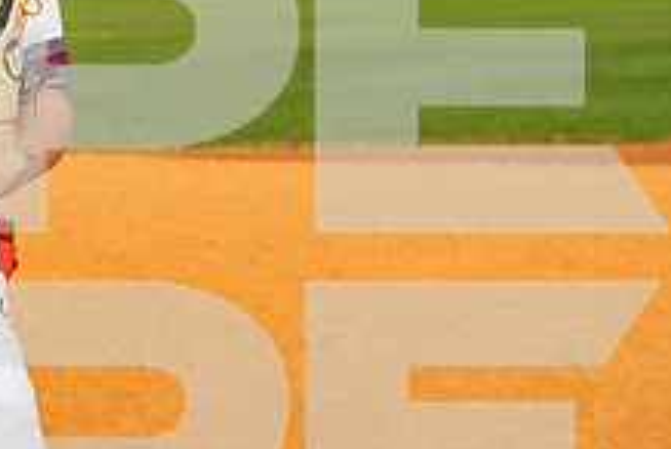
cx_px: -114
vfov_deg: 12.5
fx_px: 2034
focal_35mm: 109
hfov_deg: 17.9
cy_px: 72
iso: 100
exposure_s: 1/640
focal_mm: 41
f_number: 4.5
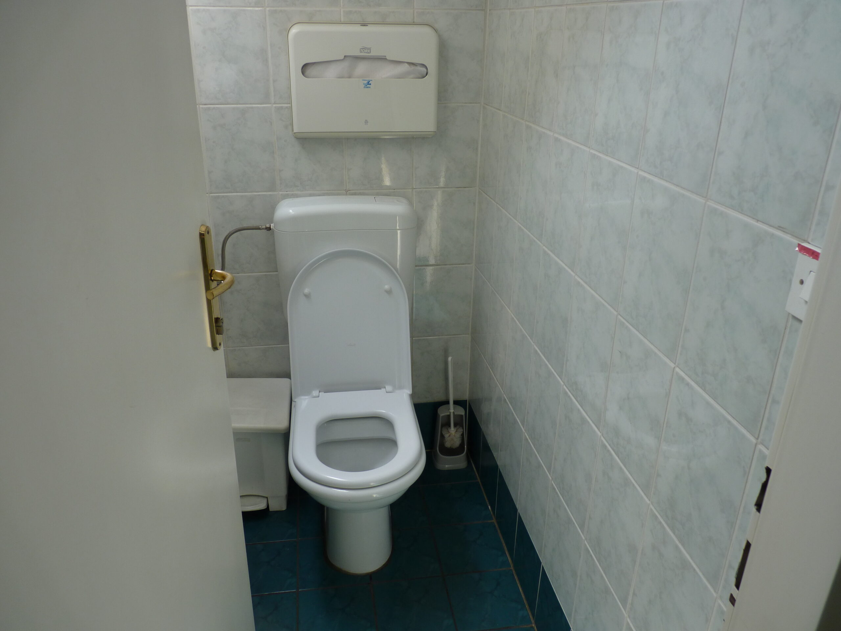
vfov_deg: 51.4
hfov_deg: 65.3
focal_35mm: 27
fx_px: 656
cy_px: 316
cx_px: 420
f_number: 2.8
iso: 80
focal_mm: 4.8
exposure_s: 1/50
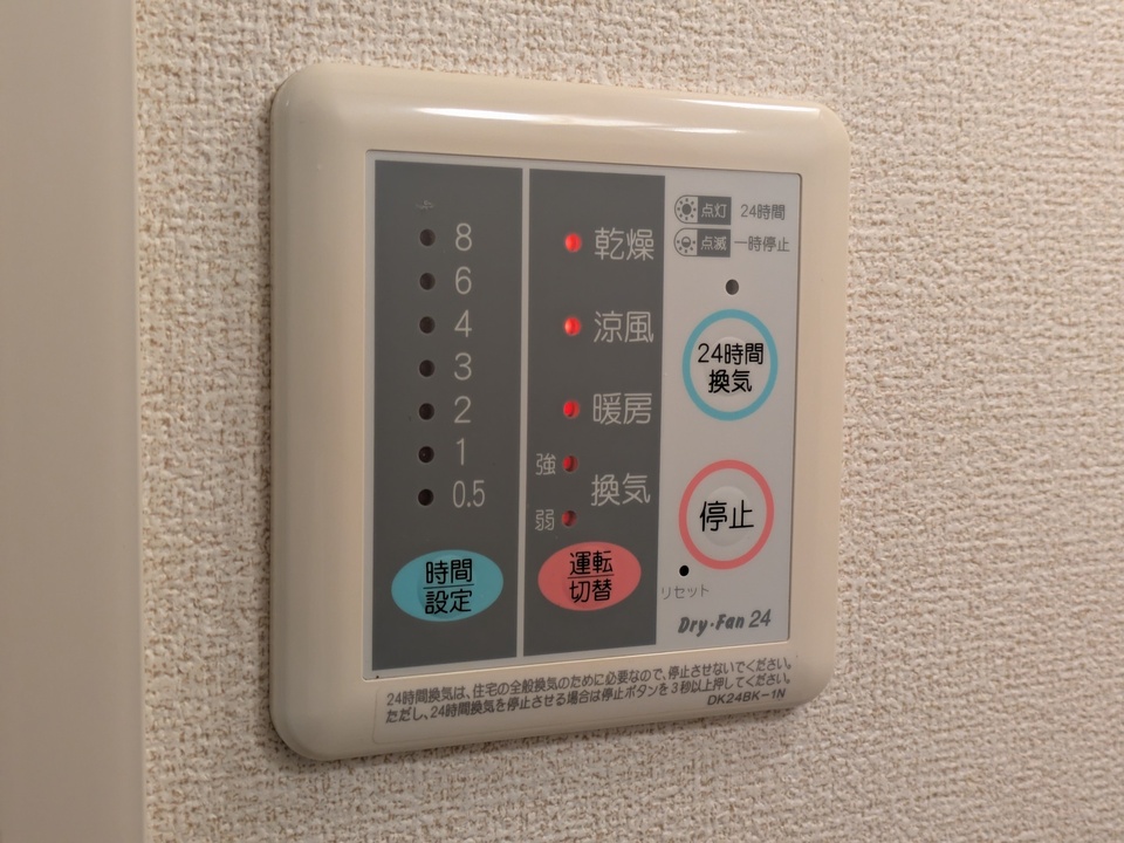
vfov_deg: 28.6
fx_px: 1656
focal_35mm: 51
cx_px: 562
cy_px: 422
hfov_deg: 37.5
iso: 128
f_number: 1.89
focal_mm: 5.43
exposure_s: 1/120
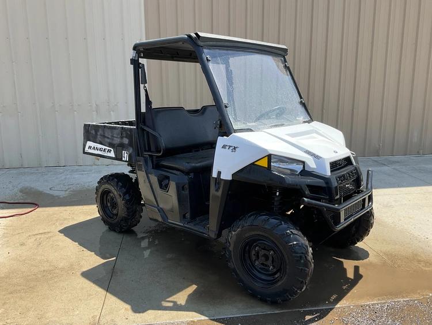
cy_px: 162
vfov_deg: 48.3
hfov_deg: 61.6
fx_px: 362
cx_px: 216
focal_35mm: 29
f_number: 1.8
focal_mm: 3
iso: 25
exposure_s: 1/635
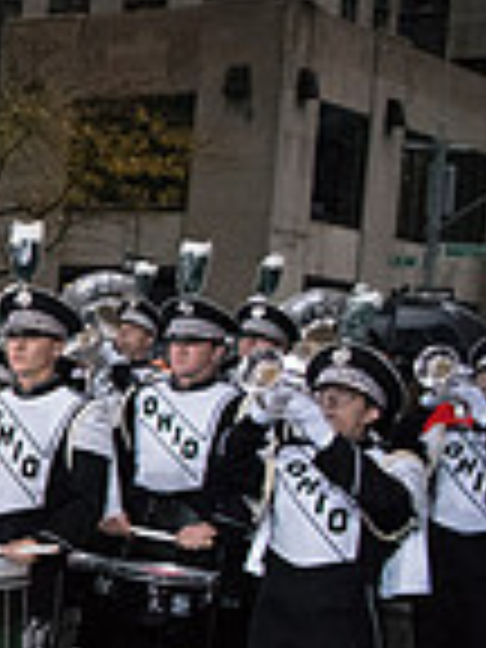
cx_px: -724
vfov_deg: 20.9
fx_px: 1741
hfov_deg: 12.2
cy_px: 475
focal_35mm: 93
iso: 10000
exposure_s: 1/4000
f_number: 2.8
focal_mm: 24
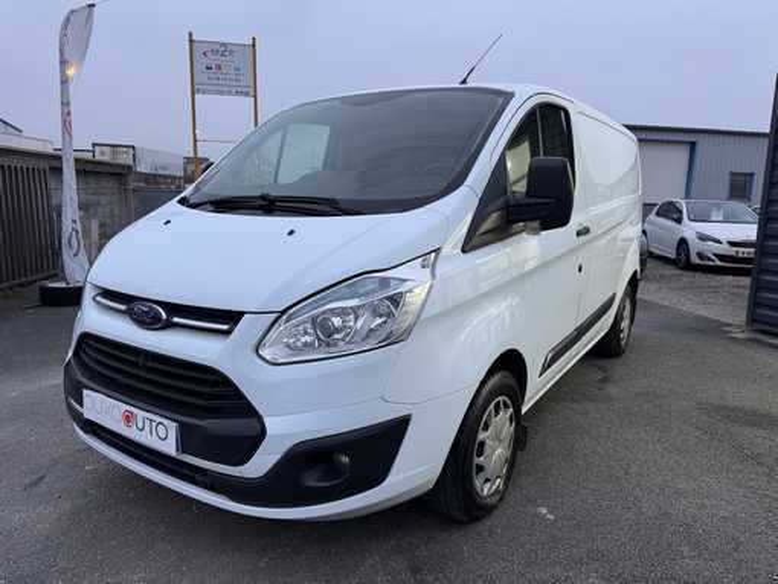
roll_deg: -0.9
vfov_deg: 56.9
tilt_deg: -10.0
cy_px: 292
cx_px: 389
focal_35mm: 24
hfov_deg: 71.6
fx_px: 540
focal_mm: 6.76
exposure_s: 1/71
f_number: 1.78
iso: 200
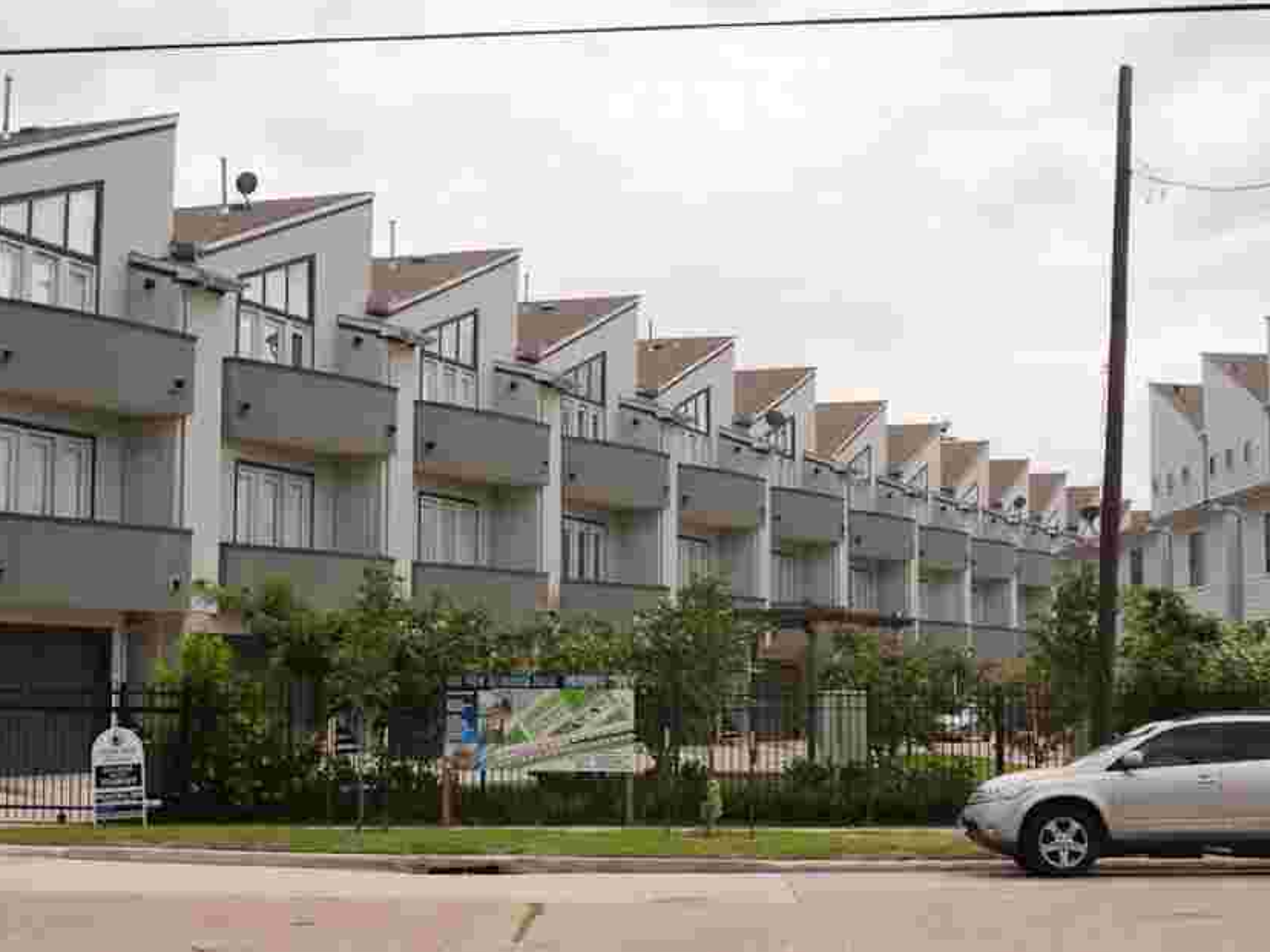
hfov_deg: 34.9
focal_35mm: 55
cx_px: 722
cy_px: 478
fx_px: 2018
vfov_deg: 26.6
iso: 200
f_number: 8
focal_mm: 50
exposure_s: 1/400
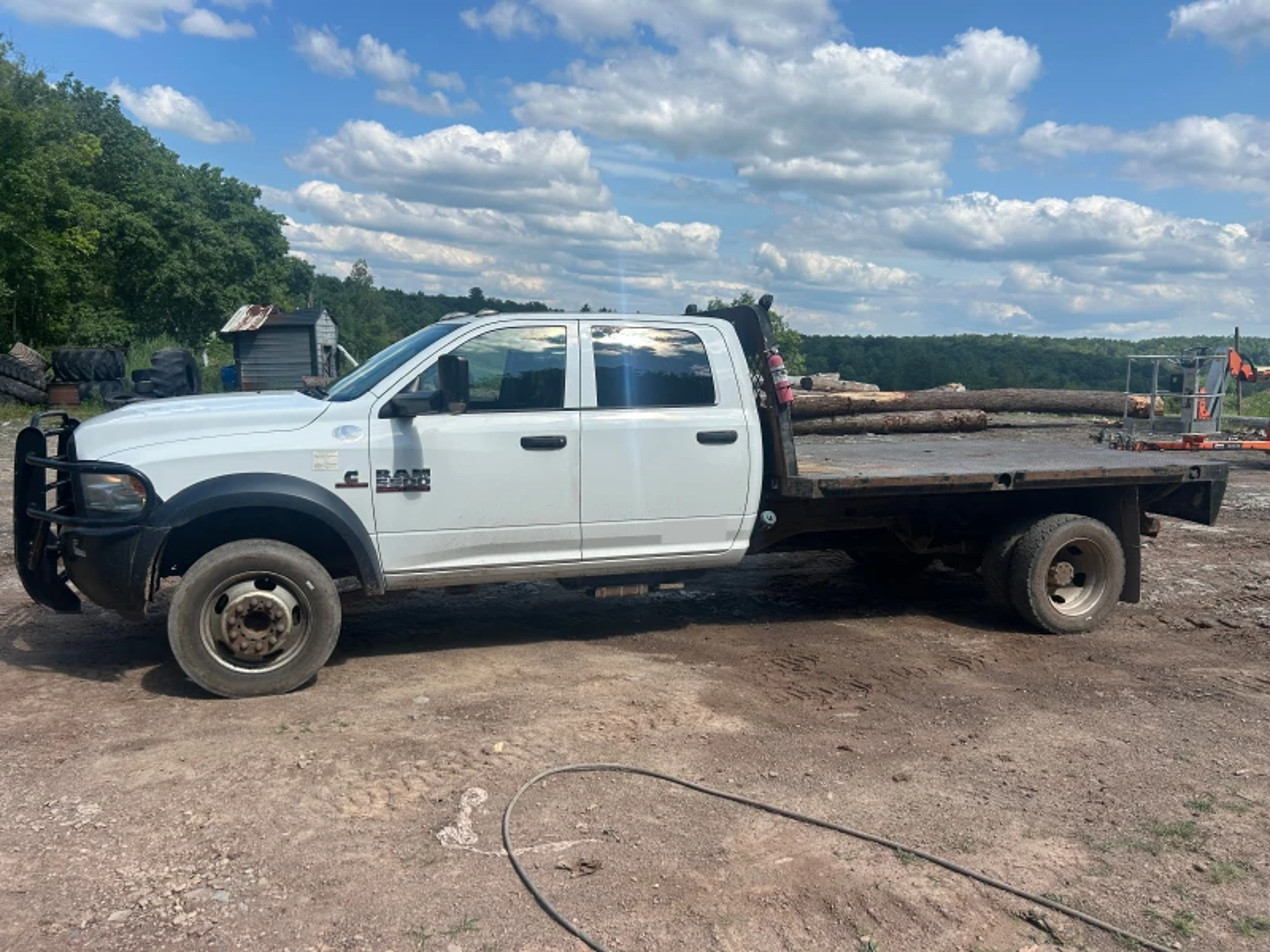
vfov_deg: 53.1
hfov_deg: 67.3
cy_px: 476
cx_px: 635
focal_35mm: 26
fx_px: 954
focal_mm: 5.7
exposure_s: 1/4630
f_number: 1.5
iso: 50
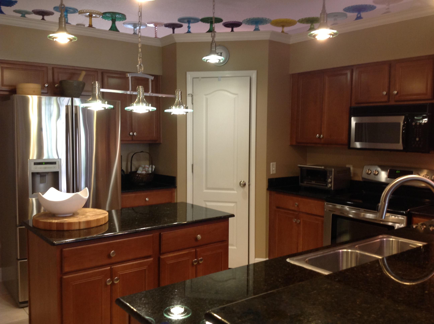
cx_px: 217
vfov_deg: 40.6
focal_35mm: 35
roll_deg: +0.0
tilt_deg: -4.0
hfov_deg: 52.7
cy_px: 162
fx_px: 438
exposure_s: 1/15
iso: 100
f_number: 2.4
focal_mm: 4.28
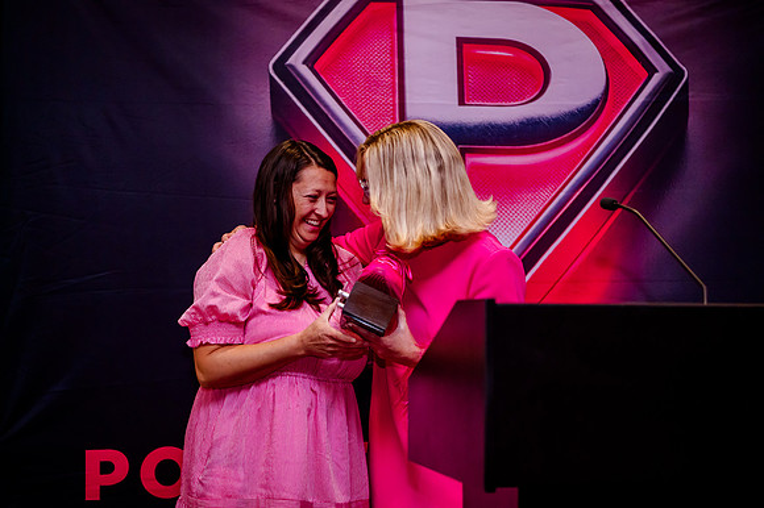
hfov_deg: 28.9
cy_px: 254
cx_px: 382
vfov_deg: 19.4
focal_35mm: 70
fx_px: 1485
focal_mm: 70
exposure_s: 1/400
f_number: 3.2
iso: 2500
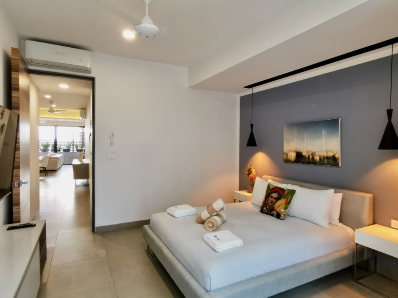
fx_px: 230
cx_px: 199
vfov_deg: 66.0
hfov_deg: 81.7
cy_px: 149
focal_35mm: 20
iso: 160
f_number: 2.2
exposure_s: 1/60
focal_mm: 2.35
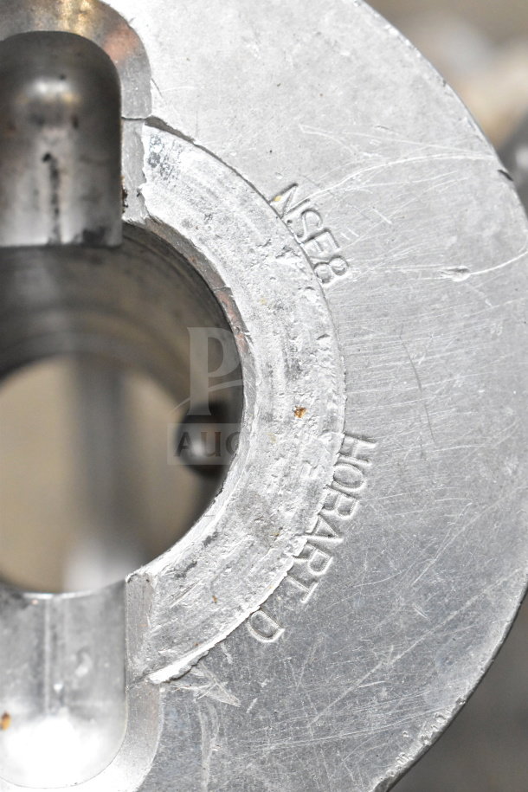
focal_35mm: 72
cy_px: 396
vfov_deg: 28.1
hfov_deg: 18.9
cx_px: 264
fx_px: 1584
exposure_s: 1/250
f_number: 8
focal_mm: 48
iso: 6400
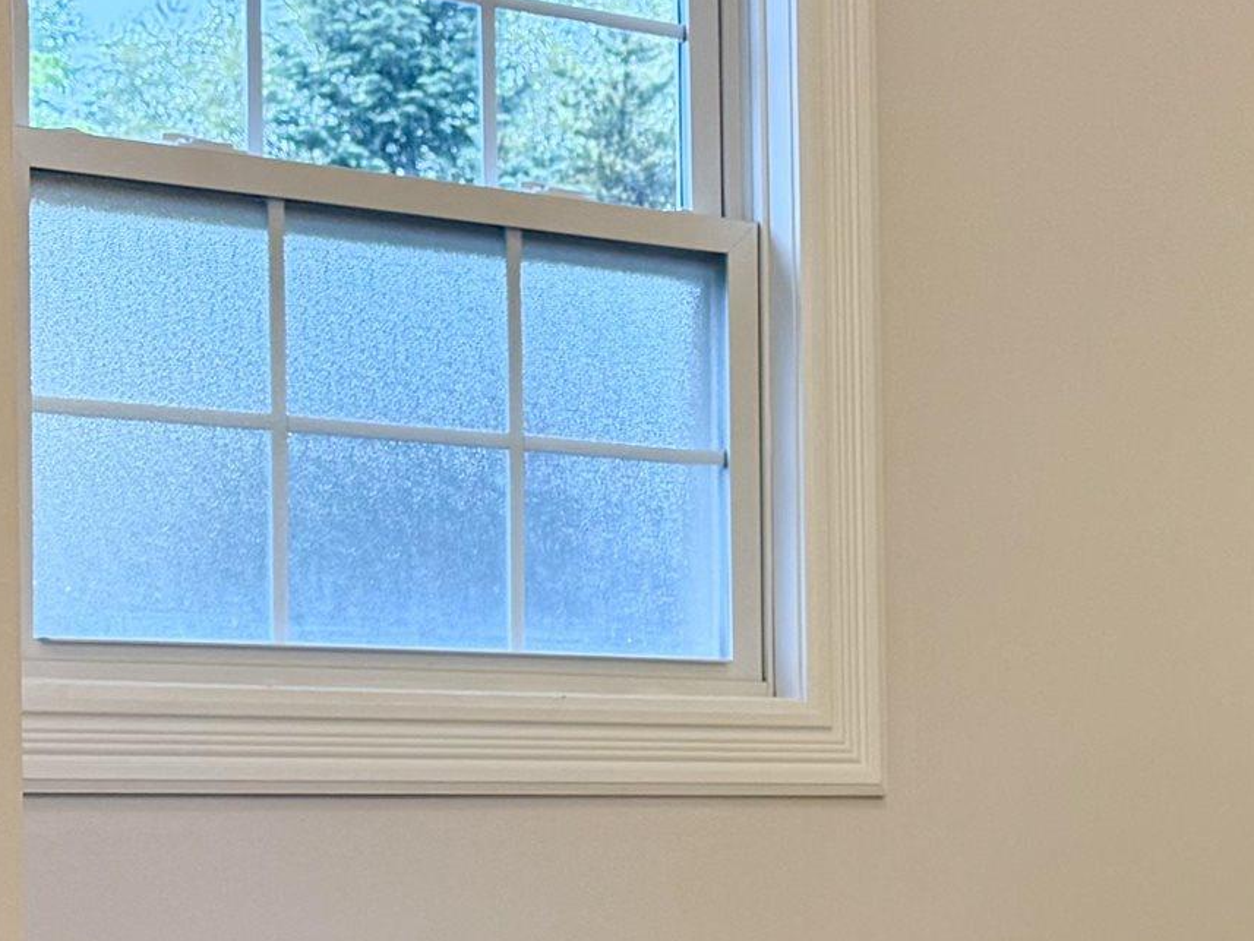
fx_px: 3116
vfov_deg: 17.0
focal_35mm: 86
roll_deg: +0.9
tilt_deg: +1.7
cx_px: 1198
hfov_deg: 22.1
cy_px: 766
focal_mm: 6.76
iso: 125
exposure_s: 1/225
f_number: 1.78
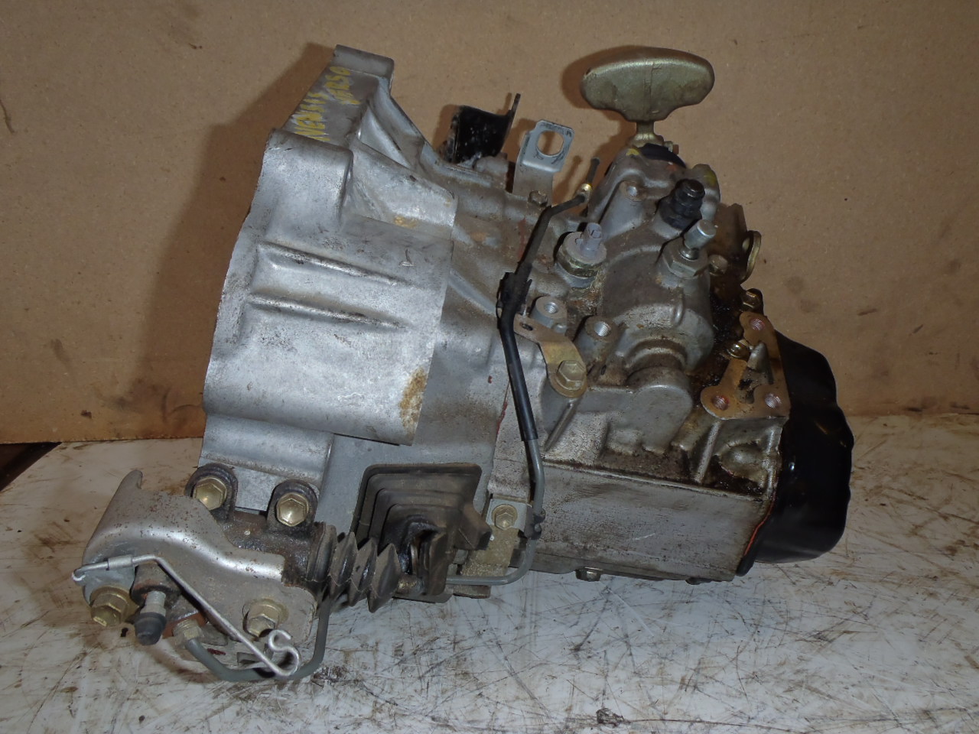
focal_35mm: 28
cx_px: 490
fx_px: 792
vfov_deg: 49.7
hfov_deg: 63.4
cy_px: 367
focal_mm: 5
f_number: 3.9
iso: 100
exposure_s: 1/30
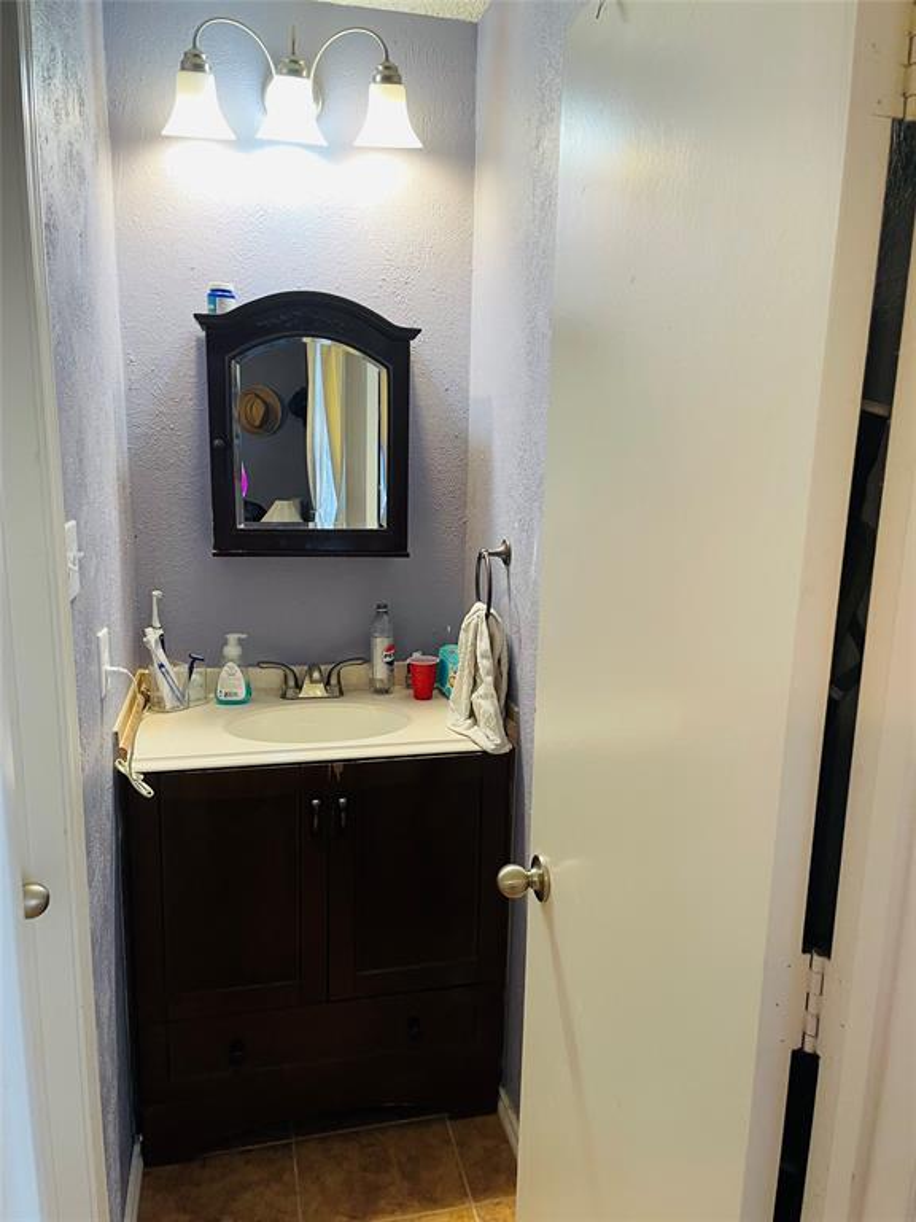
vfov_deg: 67.3
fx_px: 917
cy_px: 611
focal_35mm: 26
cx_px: 458
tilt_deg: -10.3
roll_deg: +0.4
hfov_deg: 53.1
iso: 80
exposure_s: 1/60
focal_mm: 4.2
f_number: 1.6
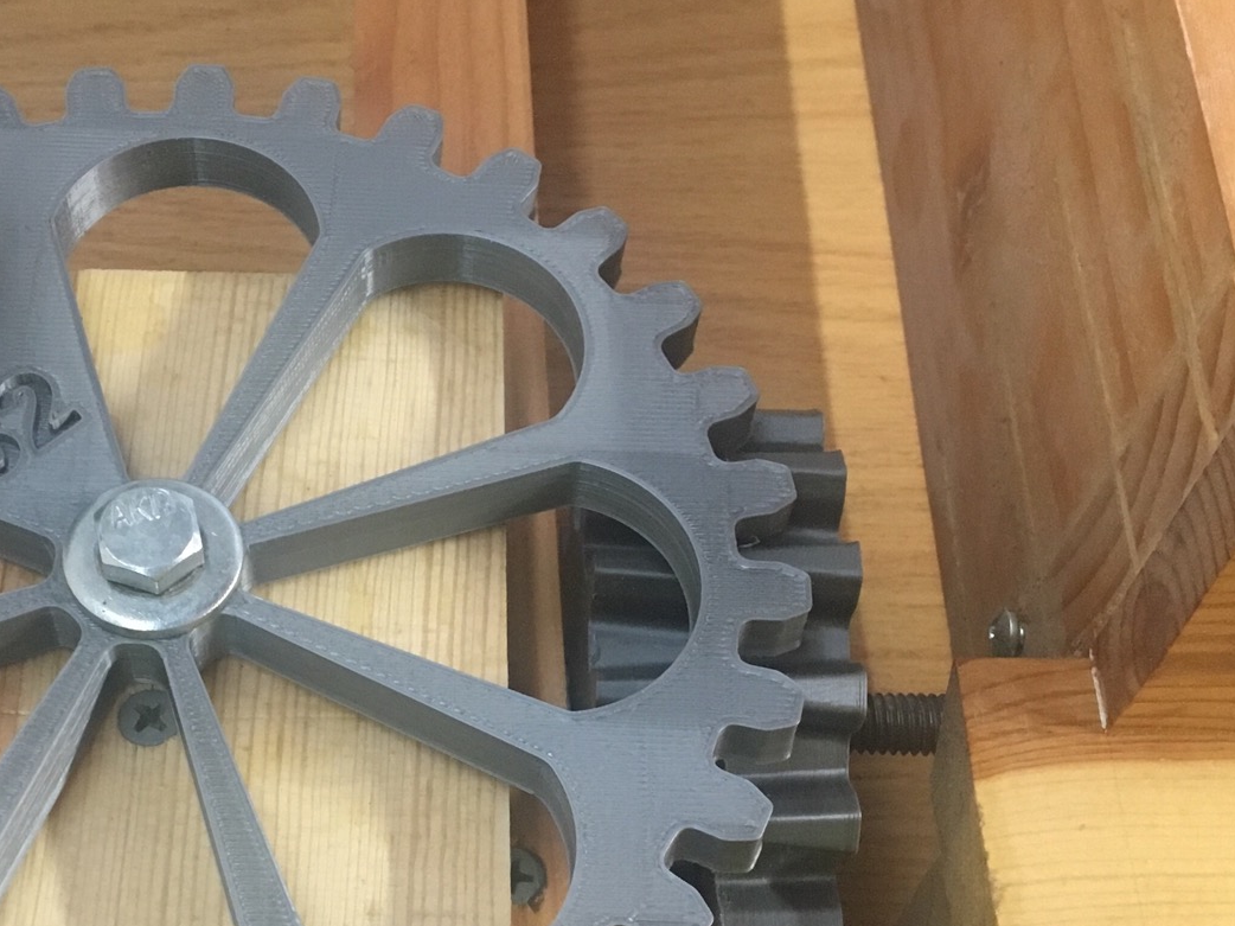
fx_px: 2033
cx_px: 377
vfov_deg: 25.4
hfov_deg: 33.4
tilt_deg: -63.6
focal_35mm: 57
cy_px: 678
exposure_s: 1/24
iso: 200
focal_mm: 4.15
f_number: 2.2
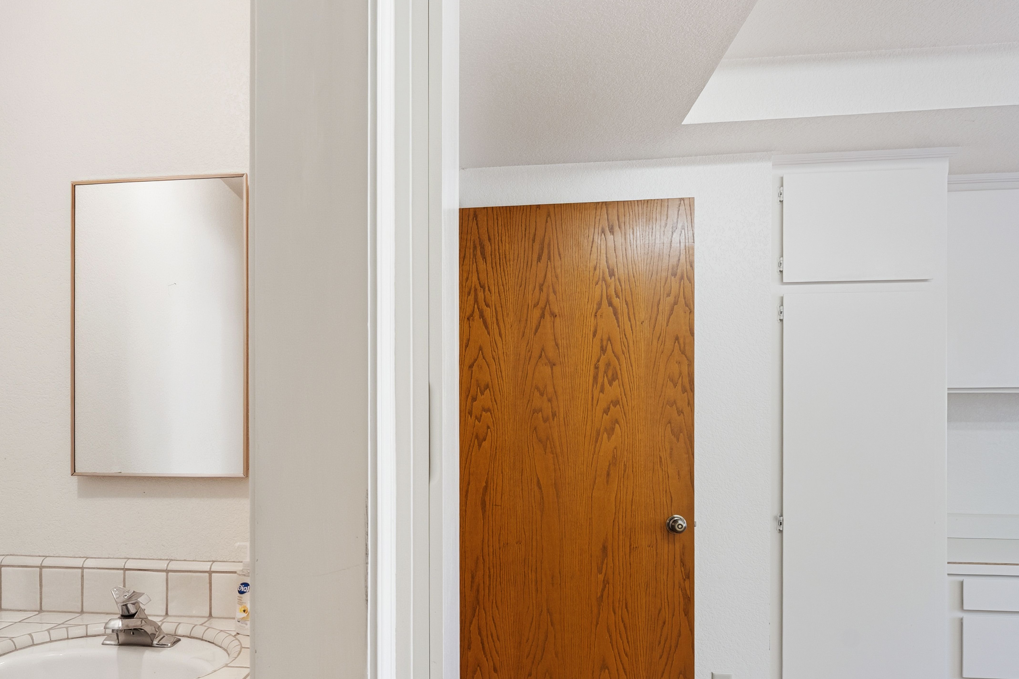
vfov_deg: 54.3
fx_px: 651
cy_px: 437
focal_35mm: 23
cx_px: 393
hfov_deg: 75.0
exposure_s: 1/4
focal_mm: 14
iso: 320
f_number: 8
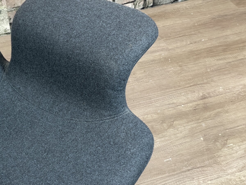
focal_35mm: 64
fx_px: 455
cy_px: 92
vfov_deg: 22.9
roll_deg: -1.6
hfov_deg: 30.3
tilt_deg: -40.3
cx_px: 123
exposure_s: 1/50
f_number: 2.2
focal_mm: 7.5
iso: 400
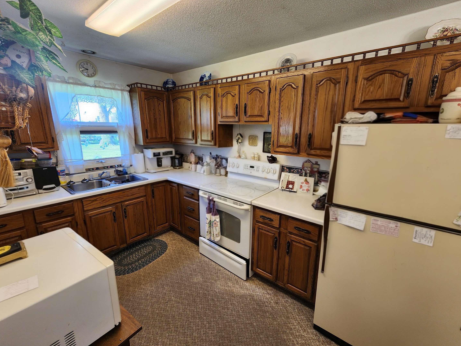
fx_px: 186
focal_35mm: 14
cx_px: 234
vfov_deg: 85.7
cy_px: 174
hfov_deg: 102.1
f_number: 2.2
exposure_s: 1/60.2
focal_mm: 2.2
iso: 100
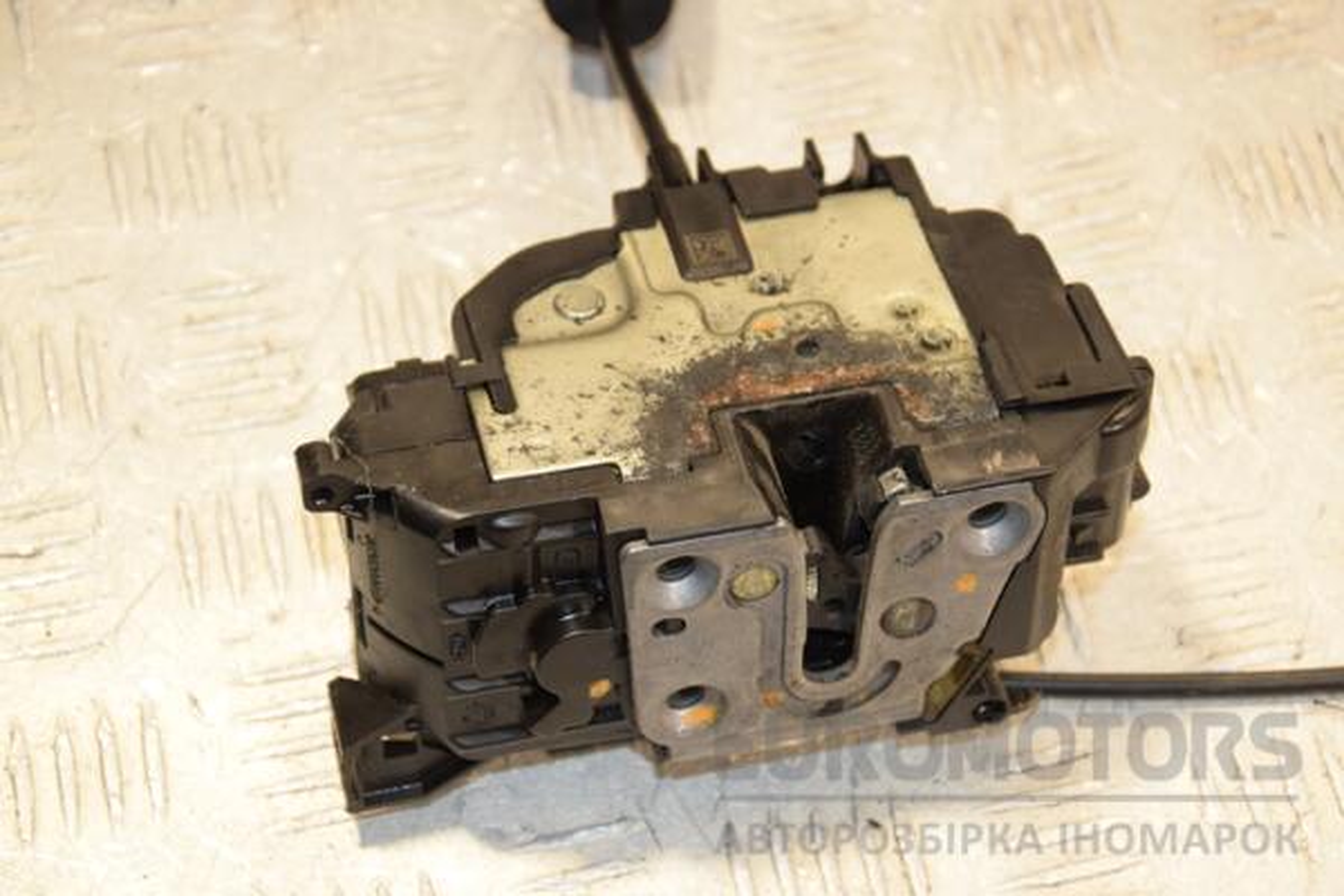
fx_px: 3472
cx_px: 672
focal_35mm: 93
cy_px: 448
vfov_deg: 14.7
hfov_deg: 21.9
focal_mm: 62
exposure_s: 1/200
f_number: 6.3
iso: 800
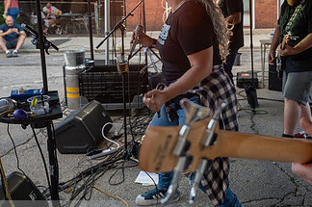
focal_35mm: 43
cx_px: 221
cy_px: 52
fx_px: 372
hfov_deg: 44.5
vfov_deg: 30.6
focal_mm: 24
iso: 800
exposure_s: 1/160
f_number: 4.5
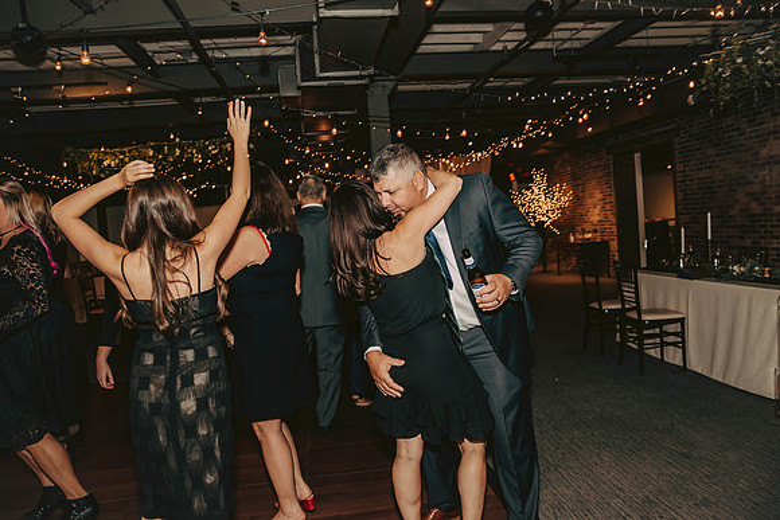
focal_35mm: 28
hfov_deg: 65.5
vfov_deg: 46.4
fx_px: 607
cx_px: 390
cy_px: 260
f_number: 4.5
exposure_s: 1/125
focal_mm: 28
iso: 1250
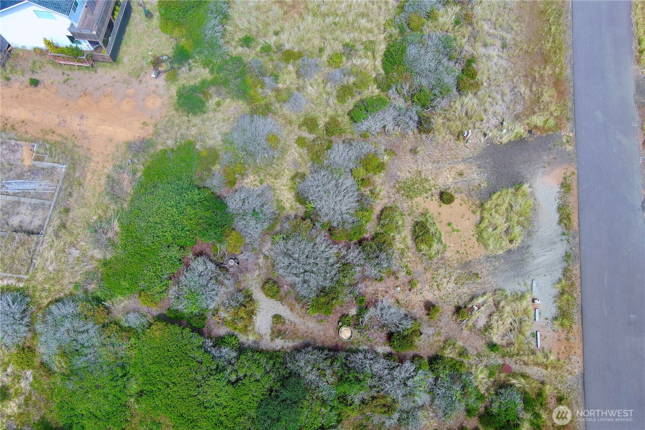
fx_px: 519
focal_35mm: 29
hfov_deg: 63.7
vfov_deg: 45.0
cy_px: 215
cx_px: 322
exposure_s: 1/858
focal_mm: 10.57
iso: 100
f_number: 2.8
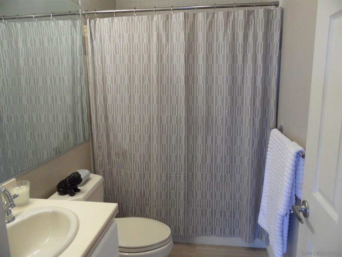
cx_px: 171
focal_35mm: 24
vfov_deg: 56.8
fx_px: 237
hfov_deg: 71.6
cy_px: 128
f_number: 3.2
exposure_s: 1/30
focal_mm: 3.9
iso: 200
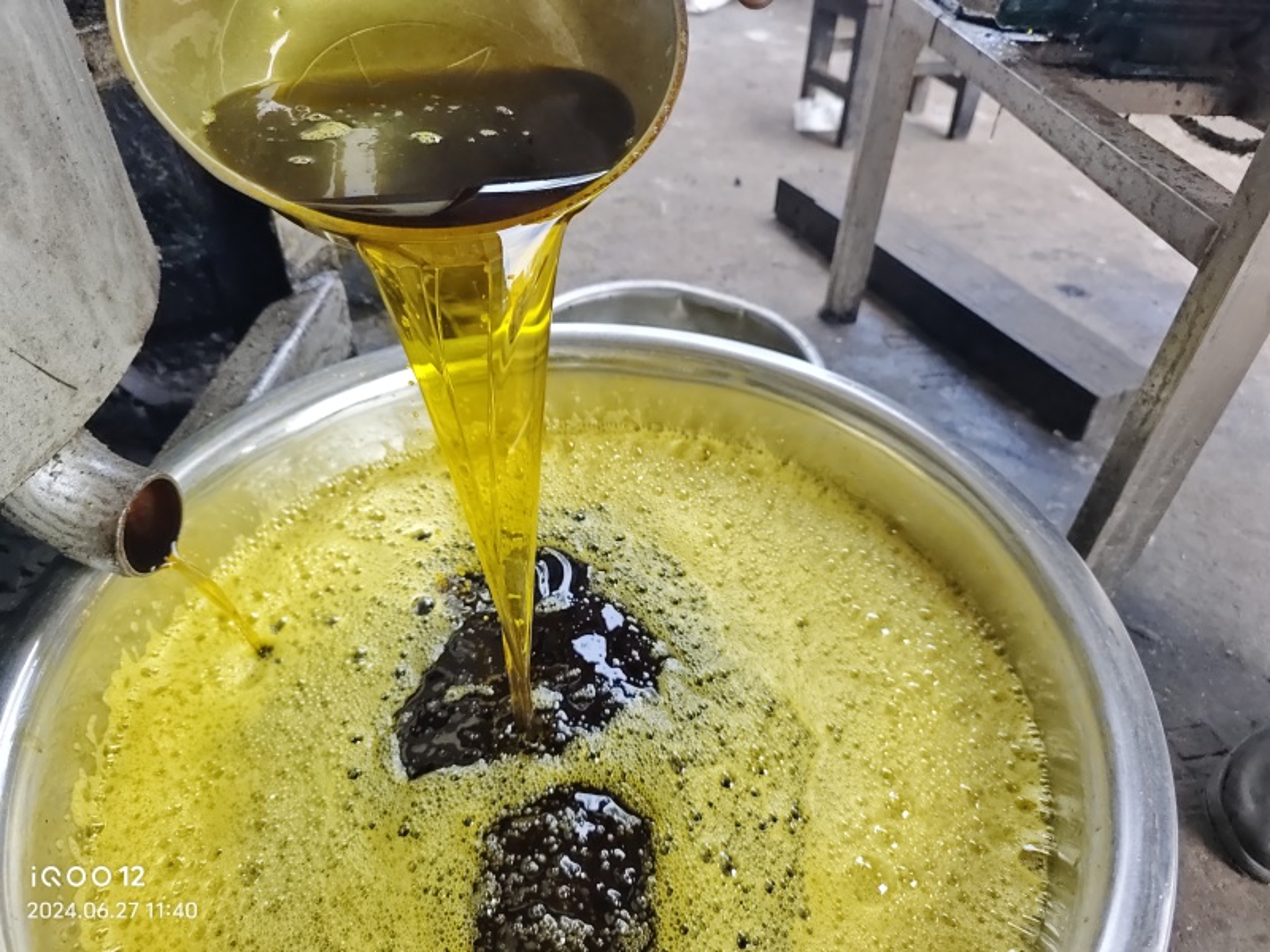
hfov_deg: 73.9
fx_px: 844
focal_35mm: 23
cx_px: 635
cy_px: 476
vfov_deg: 58.9
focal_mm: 6.45
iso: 50
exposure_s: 1/1269
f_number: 1.68
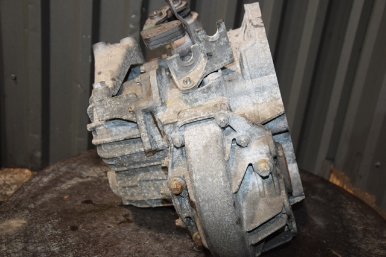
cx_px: 193
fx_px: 450
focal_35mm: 42
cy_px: 128
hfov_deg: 46.4
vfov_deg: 31.9
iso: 800
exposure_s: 1/60
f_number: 5
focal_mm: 28
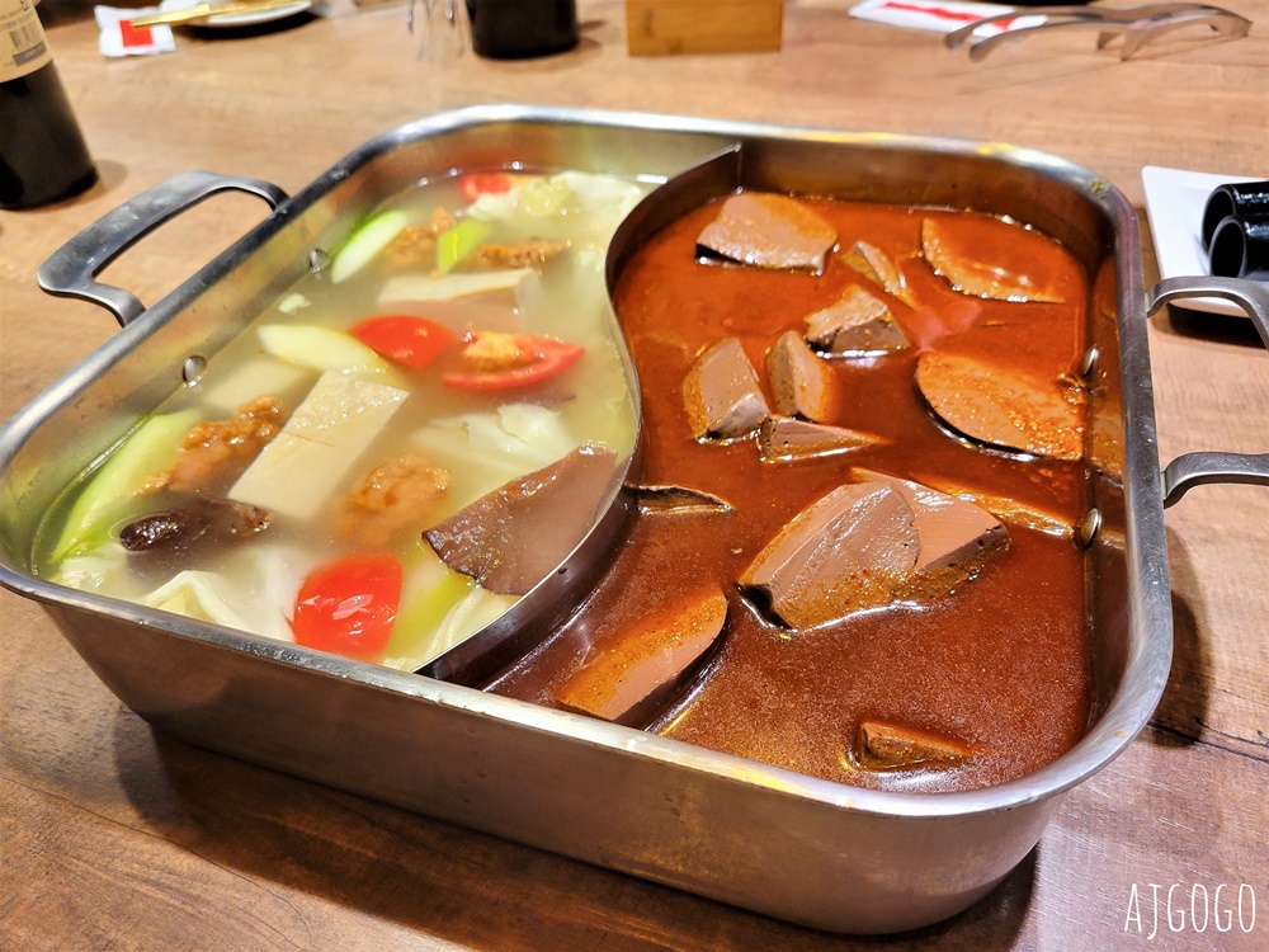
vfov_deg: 53.1
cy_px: 476
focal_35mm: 26
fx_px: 953
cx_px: 634
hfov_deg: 67.3
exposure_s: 1/60
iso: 250
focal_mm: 5.4
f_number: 1.8
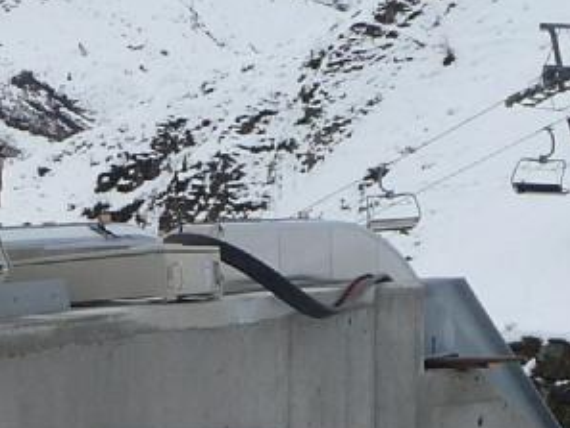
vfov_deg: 11.0
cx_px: -33
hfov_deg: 14.7
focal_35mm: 131
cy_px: 576
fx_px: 2158
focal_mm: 4.7
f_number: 8
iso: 100
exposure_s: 1/250
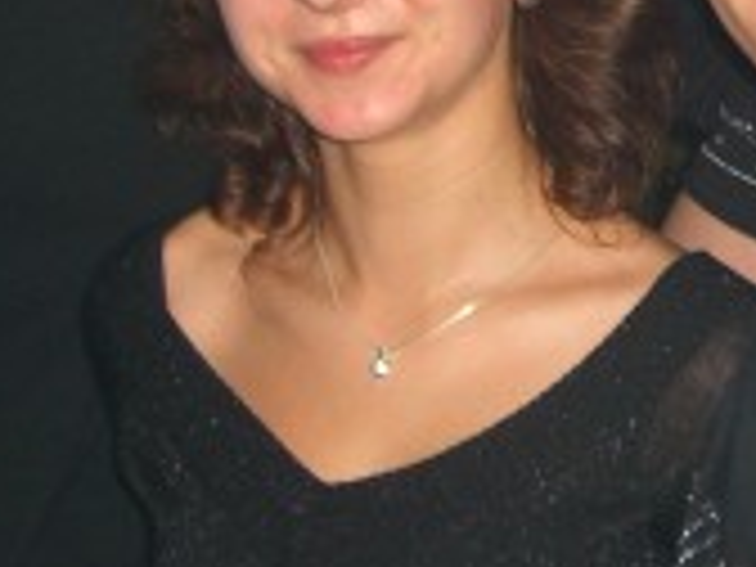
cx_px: 819
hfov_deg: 14.2
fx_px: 2970
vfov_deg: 10.8
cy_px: 27
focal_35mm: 136
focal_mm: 7.9
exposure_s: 1/60
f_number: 2.8
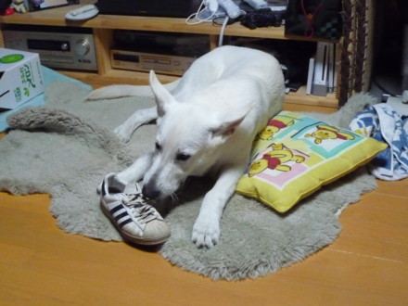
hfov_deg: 44.8
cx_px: 204
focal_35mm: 42
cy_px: 153
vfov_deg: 34.3
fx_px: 495
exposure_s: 1/40
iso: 800
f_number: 4.1
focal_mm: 7.3
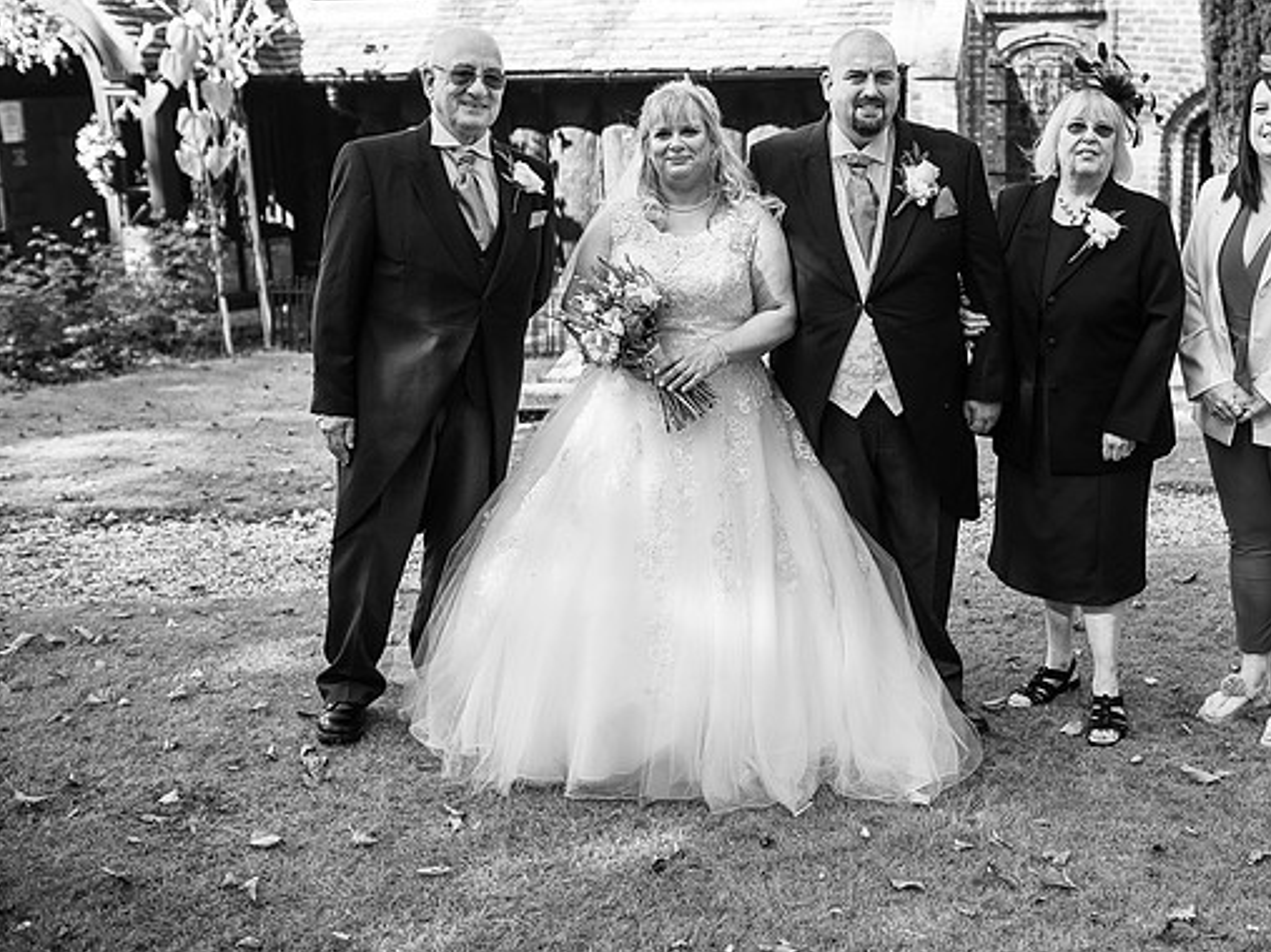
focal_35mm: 46
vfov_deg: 31.4
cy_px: 389
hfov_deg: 40.7
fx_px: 1689
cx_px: 862
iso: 100
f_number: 2.8
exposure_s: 1/320
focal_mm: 35
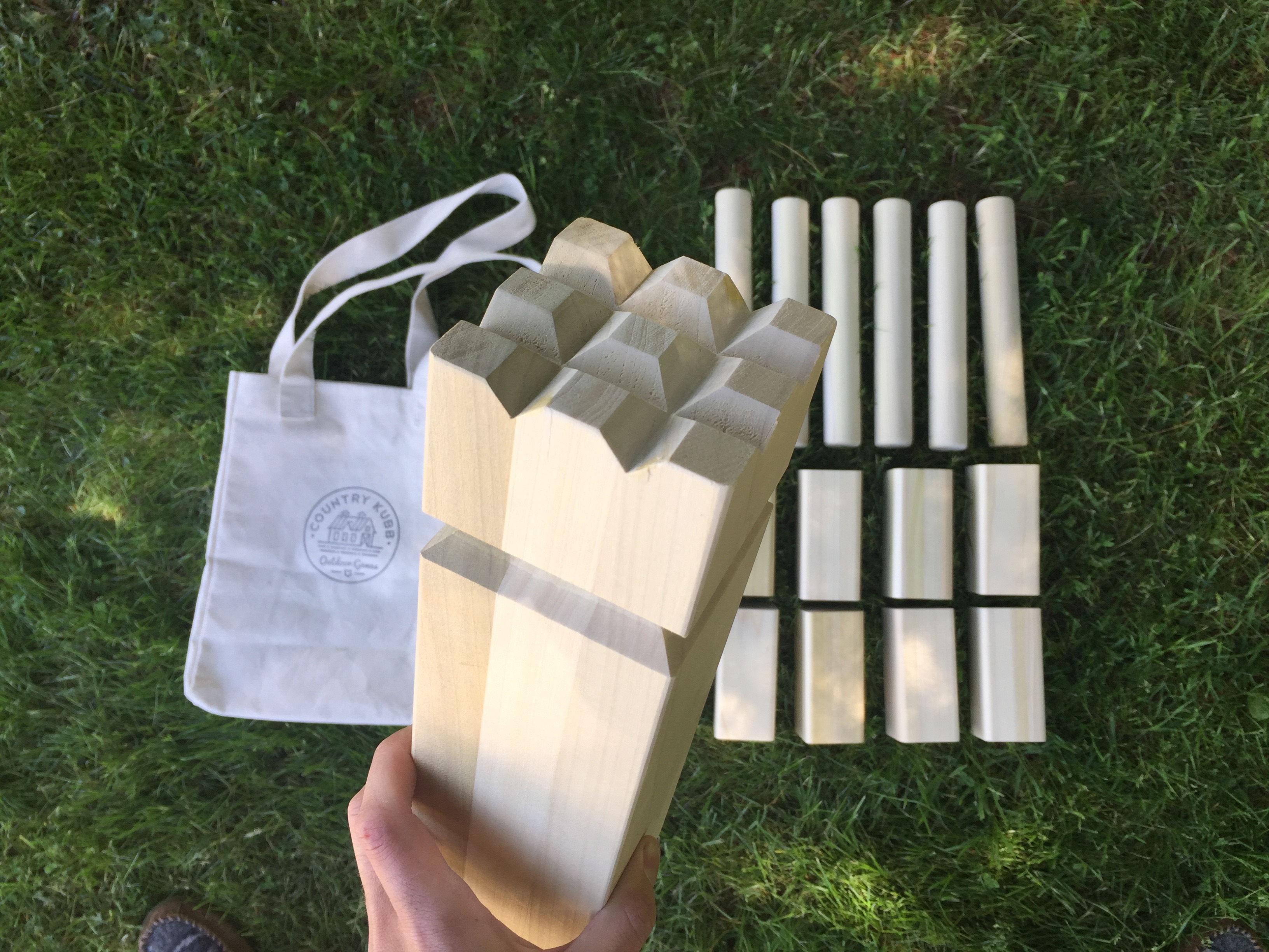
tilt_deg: -88.0
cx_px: 634
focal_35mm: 29
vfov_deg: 48.2
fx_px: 1063
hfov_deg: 61.7
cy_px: 476
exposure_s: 1/177
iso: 32
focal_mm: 4.15
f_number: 2.2
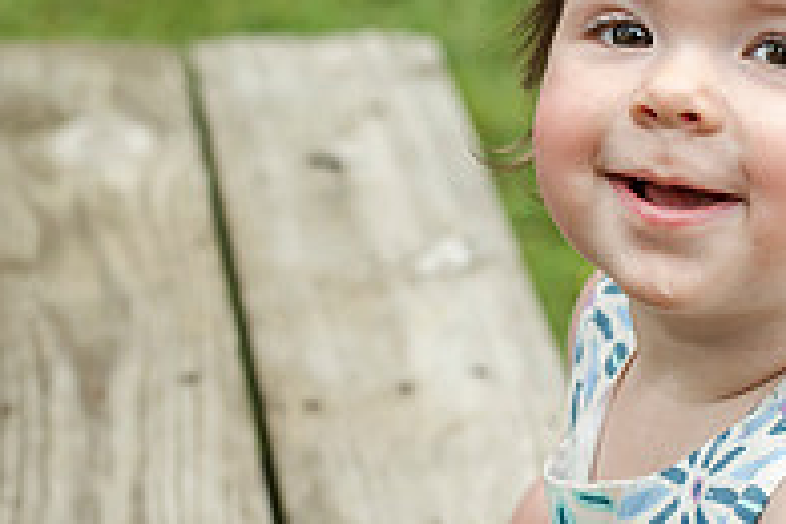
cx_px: 326
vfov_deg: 9.2
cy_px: 127
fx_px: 3253
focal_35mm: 149
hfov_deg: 13.8
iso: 640
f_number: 3.5
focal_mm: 50
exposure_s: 1/2500
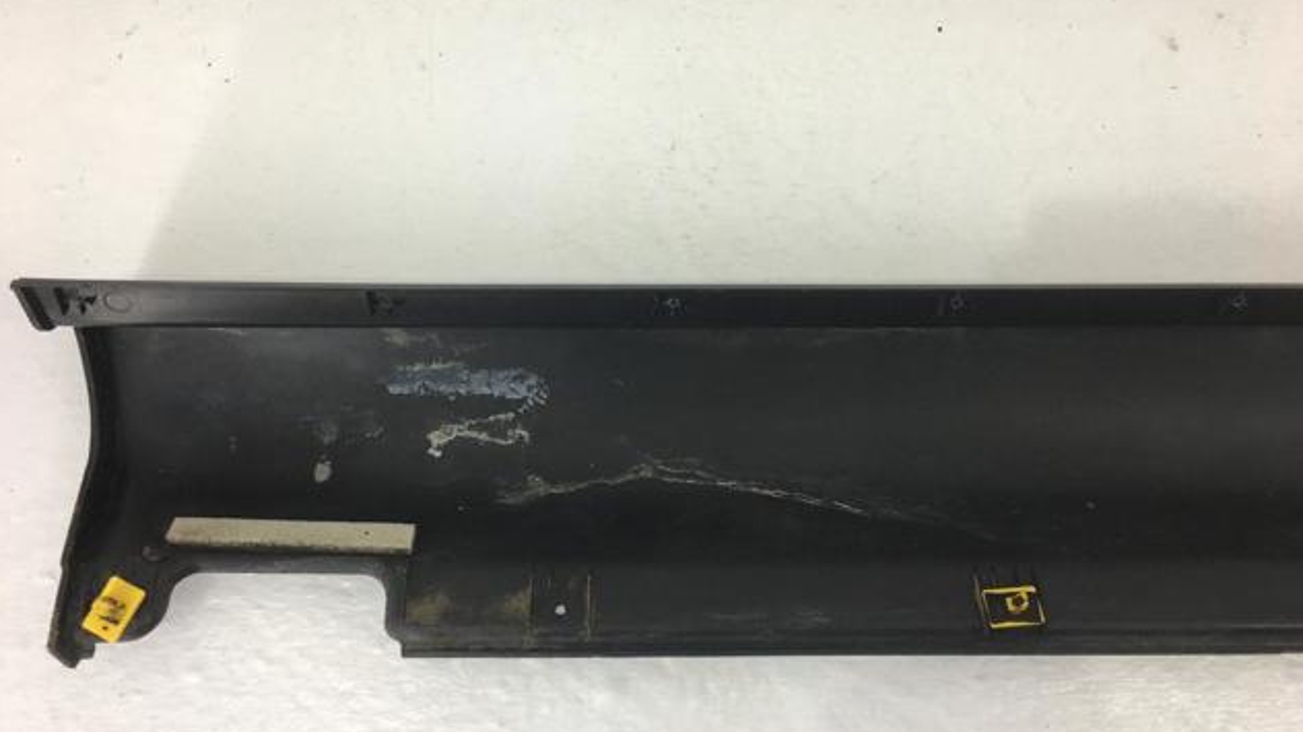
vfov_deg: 36.6
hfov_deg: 61.0
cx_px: 654
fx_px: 1105
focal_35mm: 32
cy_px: 381
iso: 32
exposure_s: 1/60
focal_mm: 4.15
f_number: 2.2
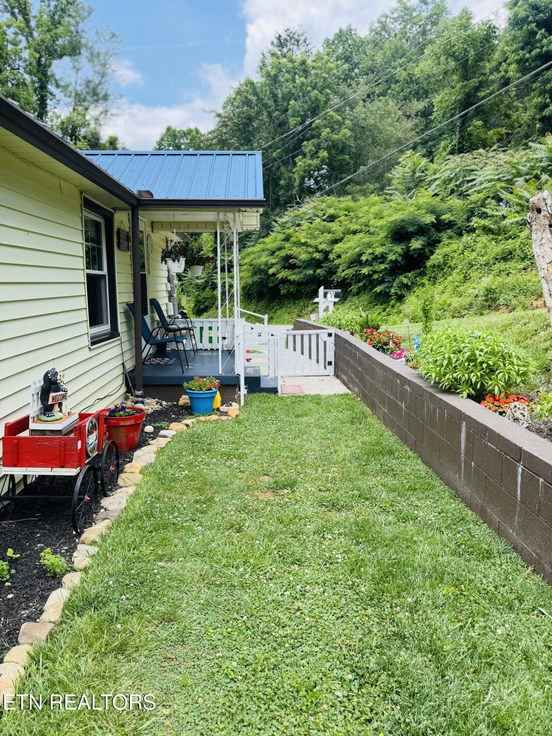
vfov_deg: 71.6
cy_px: 368
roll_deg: -0.2
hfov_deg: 56.8
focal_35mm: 24
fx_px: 510
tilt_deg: -10.1
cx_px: 276
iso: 80
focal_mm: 6.76
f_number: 1.78
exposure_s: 1/1366
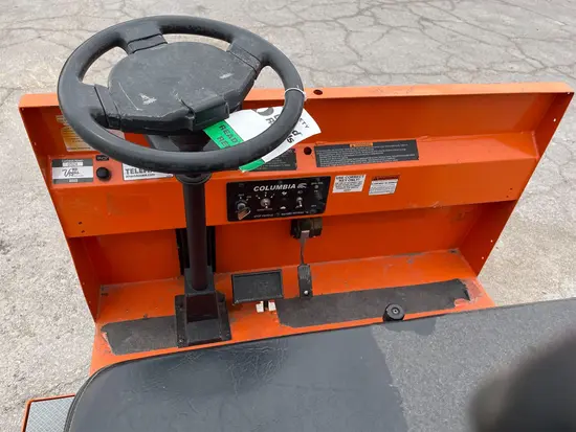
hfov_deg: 67.3
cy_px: 216
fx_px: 433
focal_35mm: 26
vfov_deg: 53.1
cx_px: 288
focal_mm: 5.1
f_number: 1.6
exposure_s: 1/1086
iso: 50
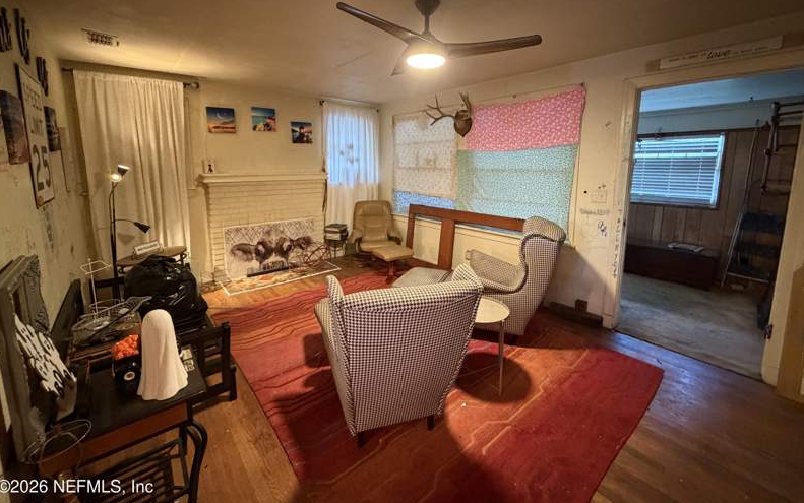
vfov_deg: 74.3
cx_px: 403
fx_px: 329
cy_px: 209
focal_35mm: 15
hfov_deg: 101.4
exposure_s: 1/40
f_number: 2.2
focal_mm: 2.22
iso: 1000
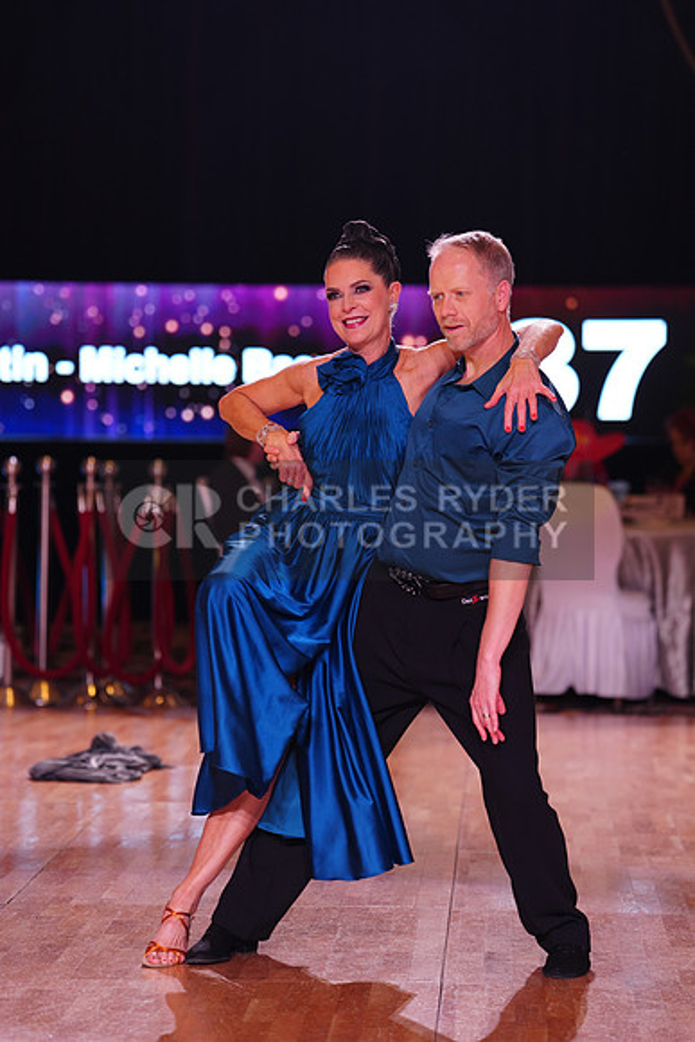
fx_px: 3415
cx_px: 348
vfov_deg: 17.3
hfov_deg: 11.6
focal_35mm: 118
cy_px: 521
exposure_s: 1/250
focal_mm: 118
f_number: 2.8
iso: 640
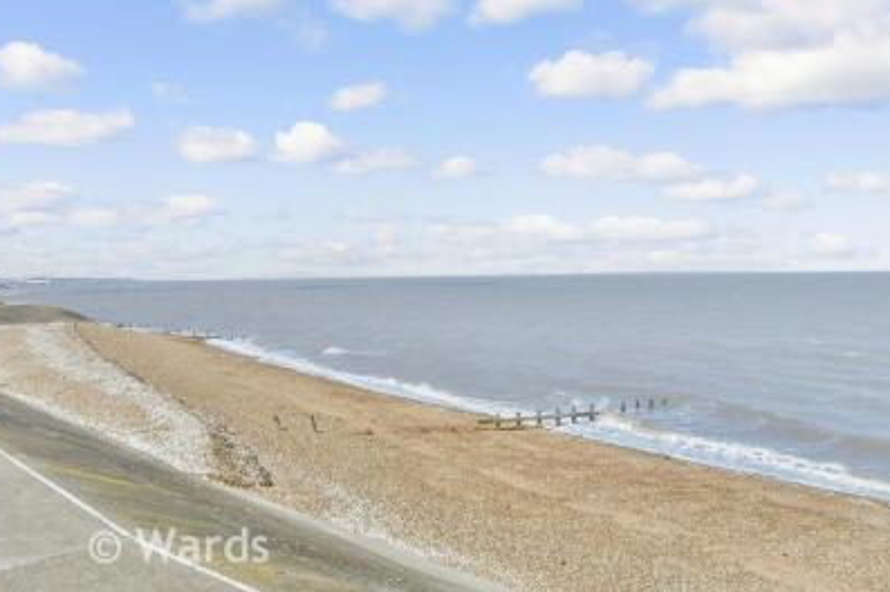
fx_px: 741
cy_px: 302
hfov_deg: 62.0
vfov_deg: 43.5
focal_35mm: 30
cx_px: 435
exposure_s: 1/1250
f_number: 14
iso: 1600
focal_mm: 17
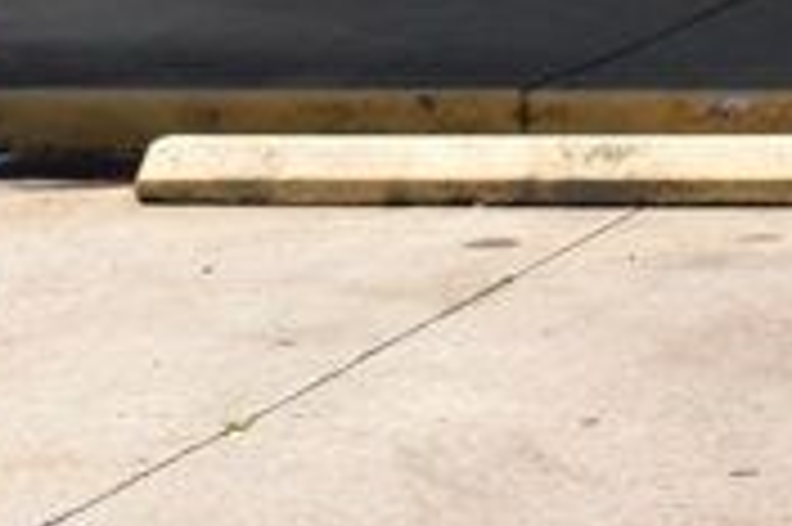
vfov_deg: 5.0
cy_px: -418
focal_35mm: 270
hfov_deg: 7.1
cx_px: 2097
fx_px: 5932
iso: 400
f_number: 11
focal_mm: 31
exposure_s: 1/500
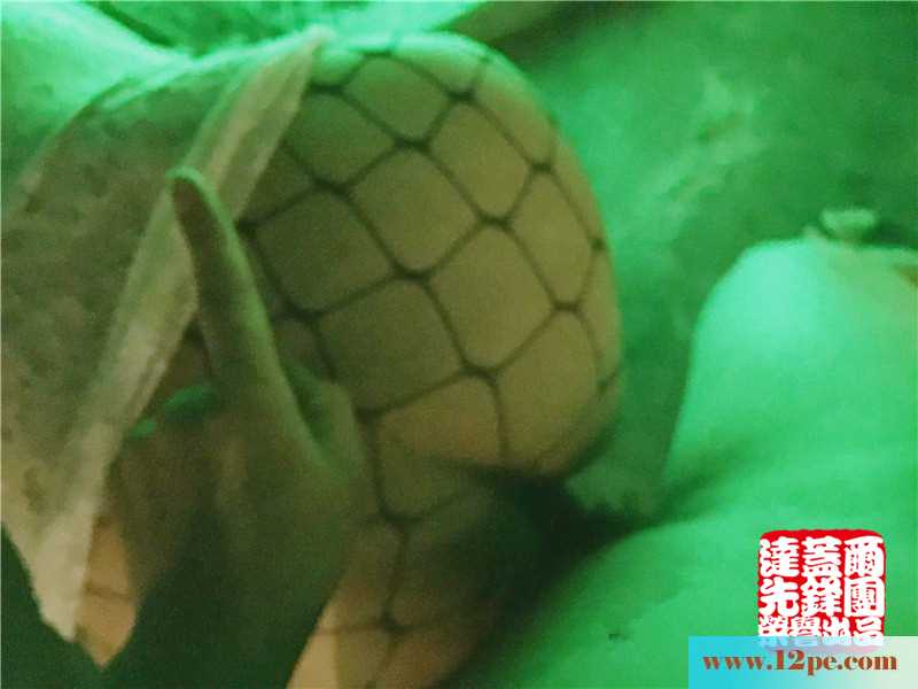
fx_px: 769
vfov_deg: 48.2
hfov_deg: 61.7
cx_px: 459
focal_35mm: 29
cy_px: 344
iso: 400
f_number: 2.2
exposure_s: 1/4
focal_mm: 4.15
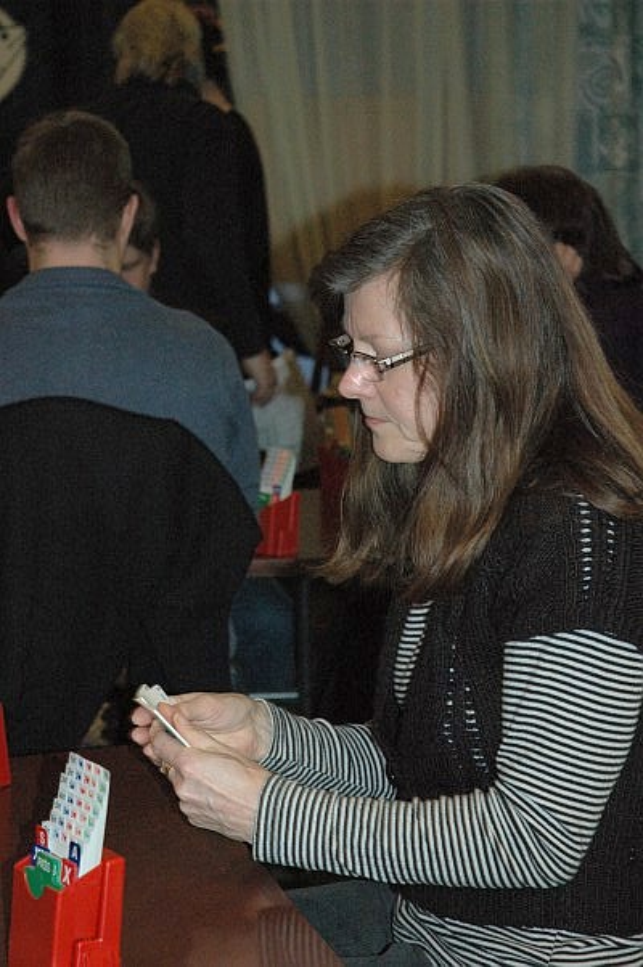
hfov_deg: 17.5
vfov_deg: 26.0
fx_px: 2094
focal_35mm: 78
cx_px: 322
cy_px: 484
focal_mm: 52
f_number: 5
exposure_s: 1/60
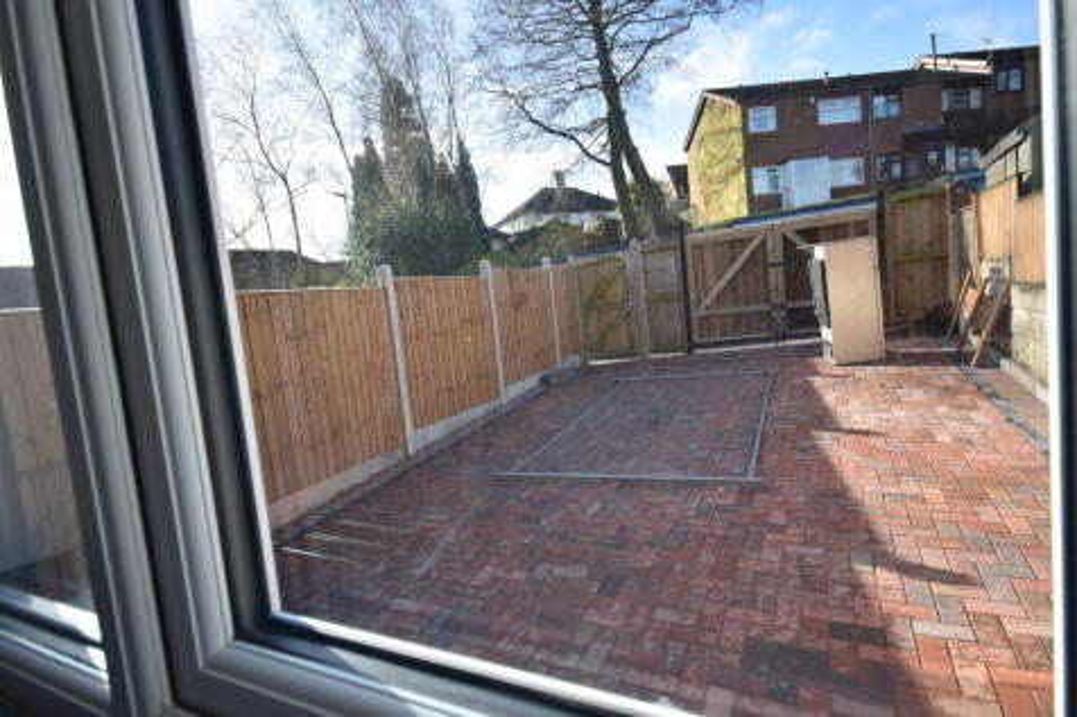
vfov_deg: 63.2
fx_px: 583
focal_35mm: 20
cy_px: 358
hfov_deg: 85.4
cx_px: 538
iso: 100
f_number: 6.3
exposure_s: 1/160
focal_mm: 13
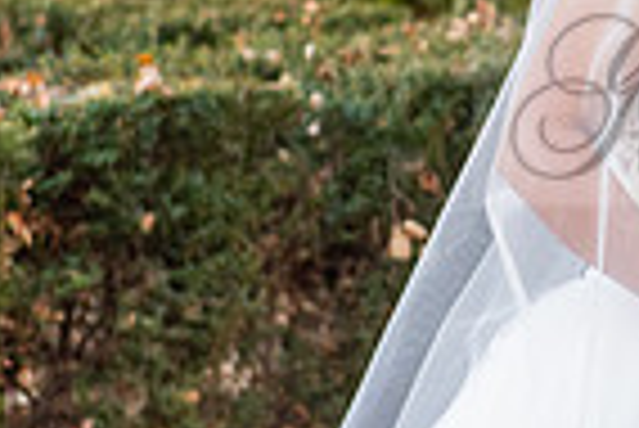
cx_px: 864
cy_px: 97
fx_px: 4780
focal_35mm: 269
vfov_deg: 5.1
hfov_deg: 7.6
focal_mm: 66
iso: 640
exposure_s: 1/200
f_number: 4.5
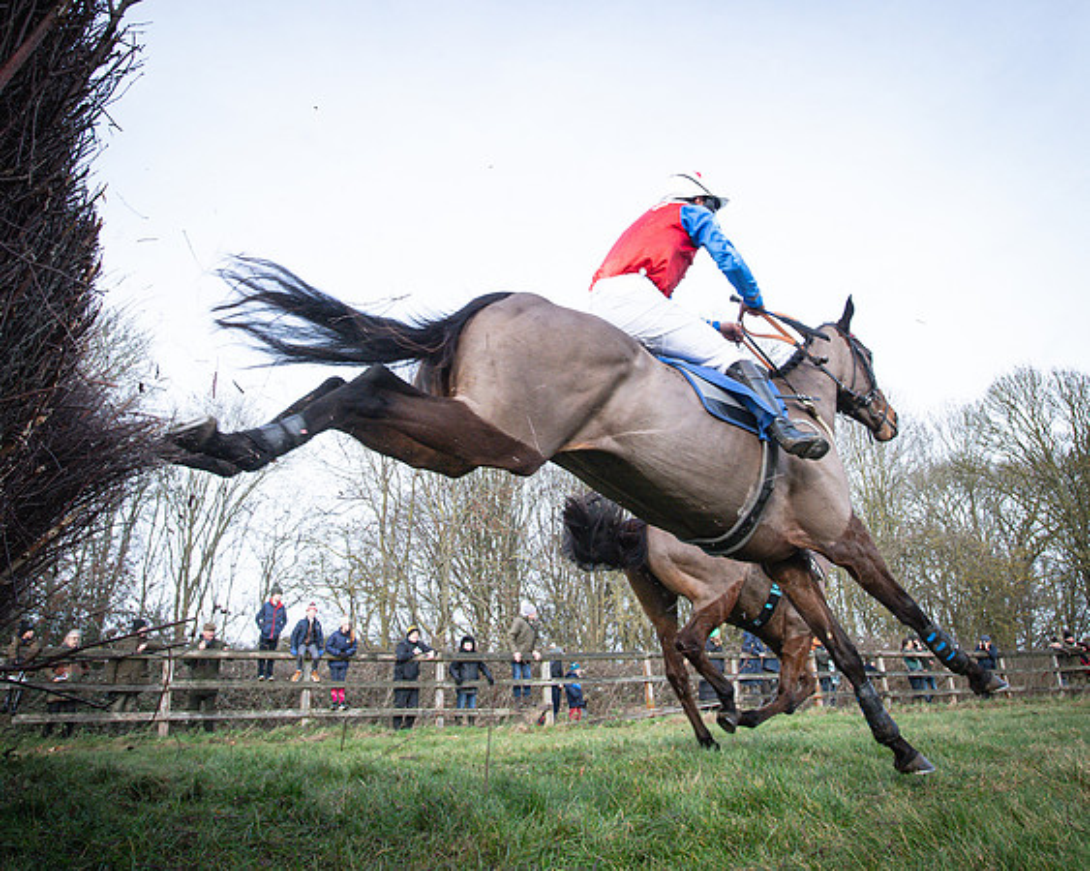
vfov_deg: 51.6
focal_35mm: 28
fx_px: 888
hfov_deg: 63.1
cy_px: 311
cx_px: 554
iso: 2000
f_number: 8
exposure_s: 1/1000
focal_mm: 19
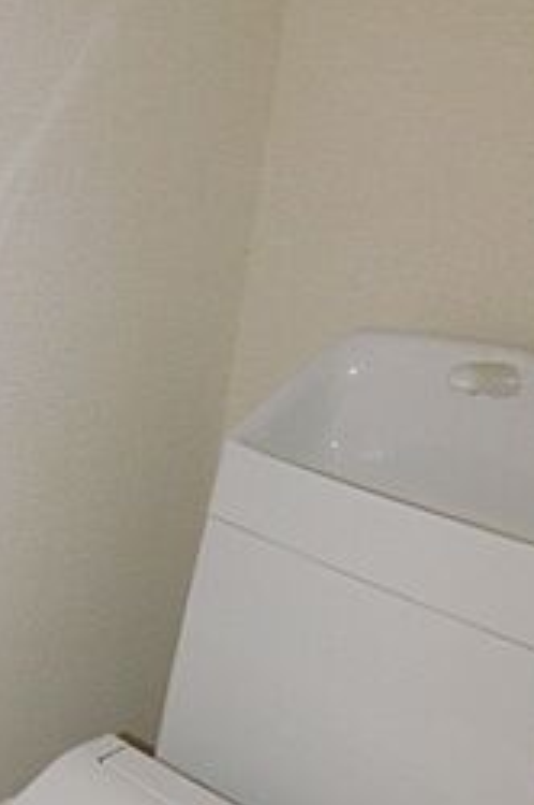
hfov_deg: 25.3
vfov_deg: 39.4
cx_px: -26
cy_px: 502
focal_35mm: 50
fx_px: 1116
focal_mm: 4.5
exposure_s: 1/30
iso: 200
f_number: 3.1
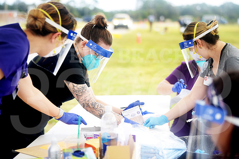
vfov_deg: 16.1
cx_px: 120
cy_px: 80
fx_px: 564
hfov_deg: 23.9
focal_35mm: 85
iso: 64
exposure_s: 1/250
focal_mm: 85
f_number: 2.8
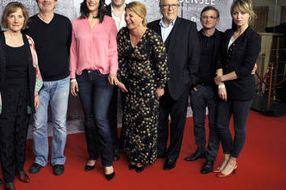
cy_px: 78
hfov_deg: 50.0
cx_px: 101
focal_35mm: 38
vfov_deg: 34.9
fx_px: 302
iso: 640
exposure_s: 1/160
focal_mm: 28
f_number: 5.6
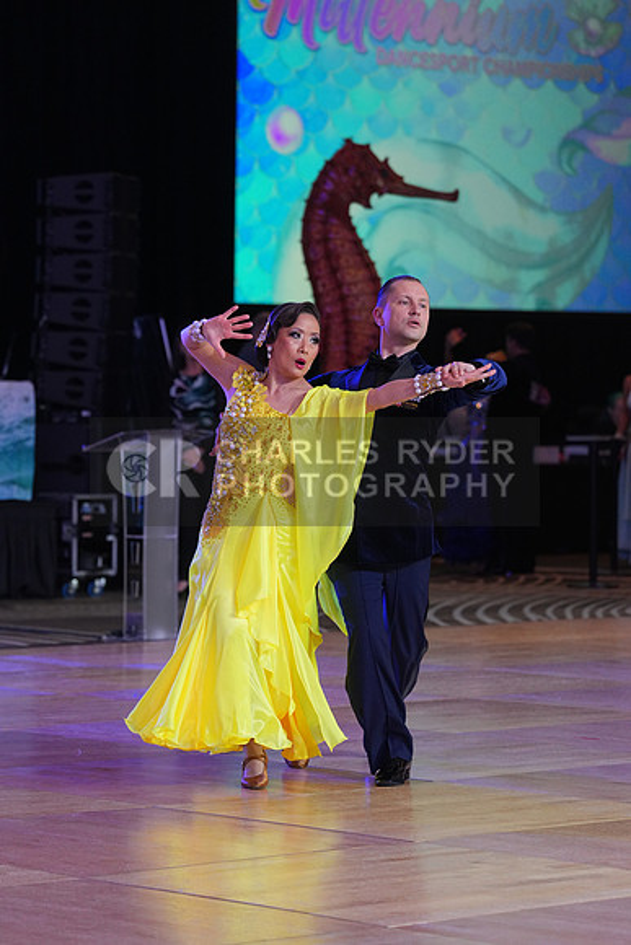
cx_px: 316
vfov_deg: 15.2
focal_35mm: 135
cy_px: 472
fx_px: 3547
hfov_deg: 10.2
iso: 2000
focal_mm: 135
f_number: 4
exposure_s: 1/400
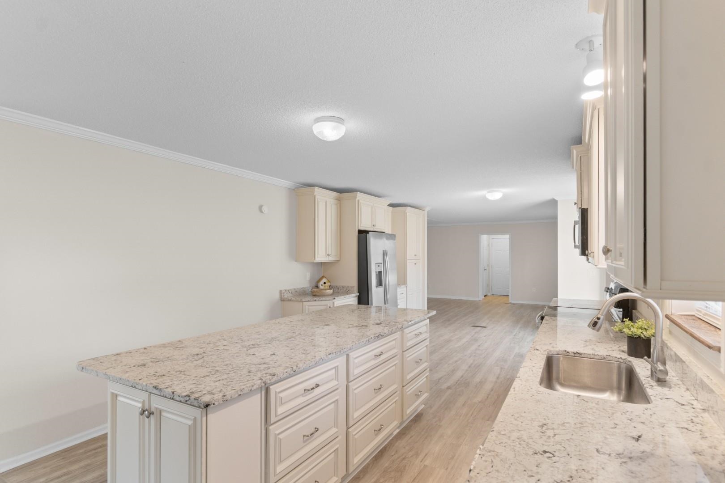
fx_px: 362
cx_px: 362
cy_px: 242
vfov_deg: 67.4
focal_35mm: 18
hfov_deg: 90.0
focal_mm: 12
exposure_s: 1
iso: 100
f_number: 4.8
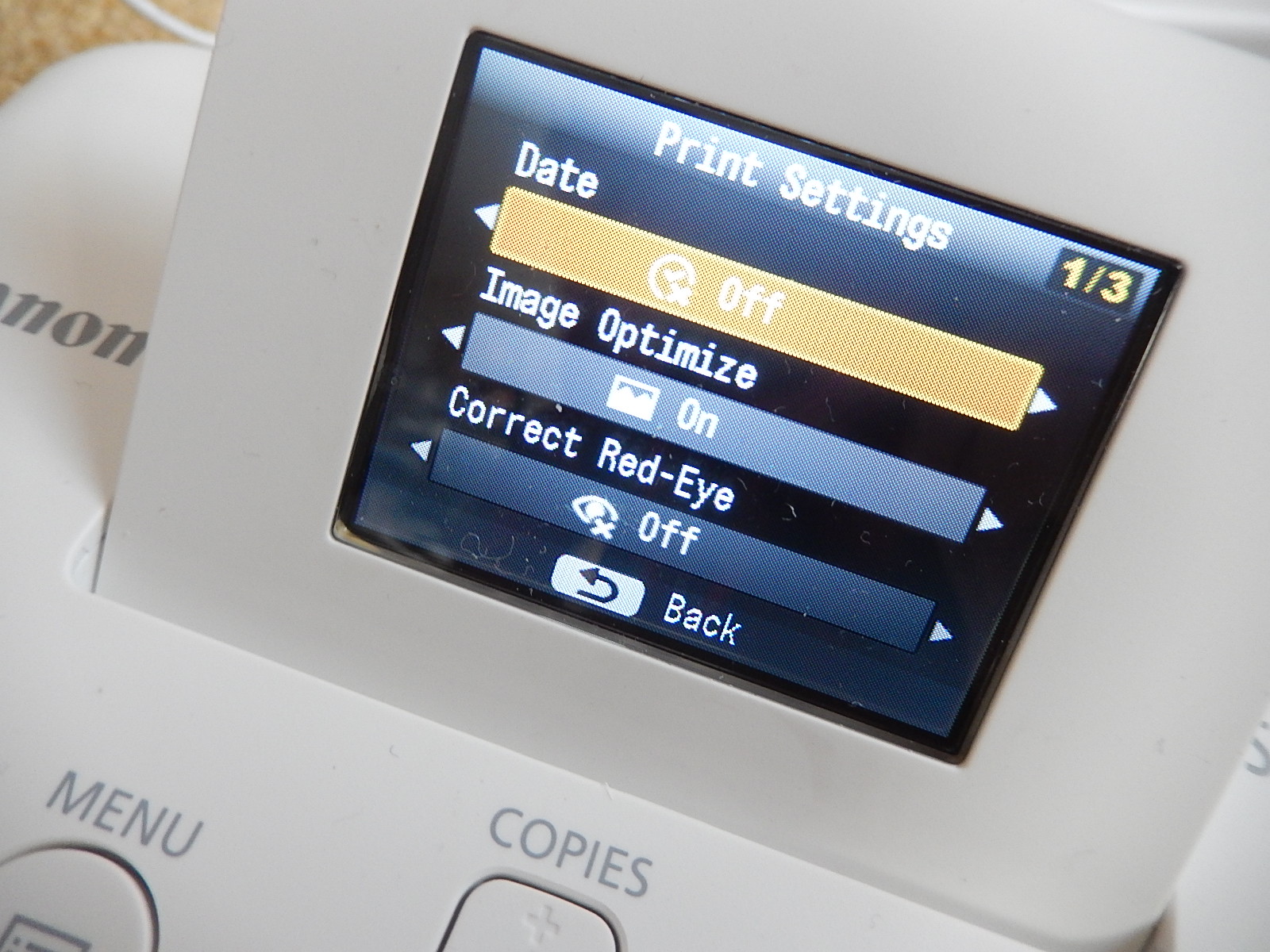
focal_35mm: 25
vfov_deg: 54.9
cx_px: 635
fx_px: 917
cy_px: 476
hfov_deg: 69.4
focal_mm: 4.5
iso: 400
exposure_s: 1/15
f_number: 3.4
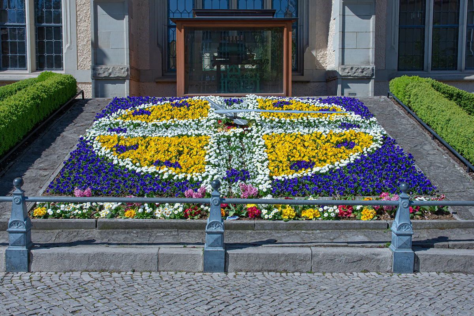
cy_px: 158
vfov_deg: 34.2
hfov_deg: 49.6
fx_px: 513
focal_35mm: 39
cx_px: 237
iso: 400
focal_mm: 26
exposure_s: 1/1000
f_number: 10
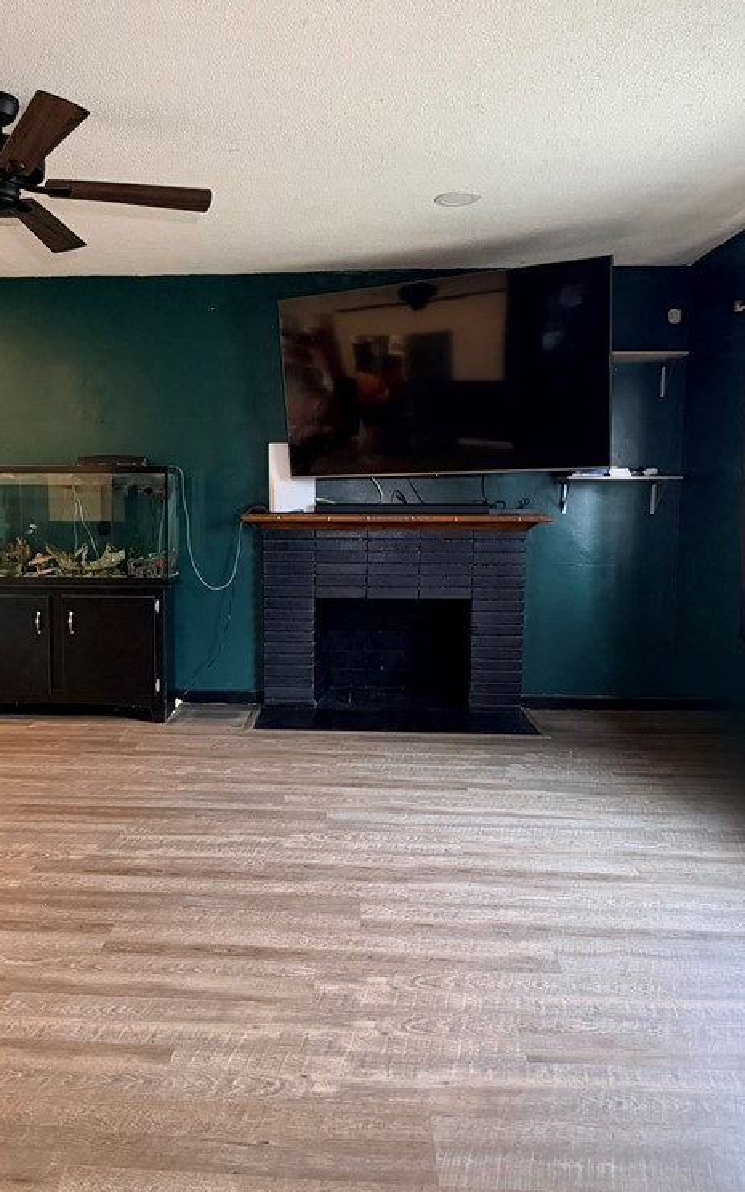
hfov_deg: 36.1
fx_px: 1137
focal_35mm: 35
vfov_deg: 55.3
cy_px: 582
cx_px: 284
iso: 640
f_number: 1.78
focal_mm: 6.76
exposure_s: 1/60
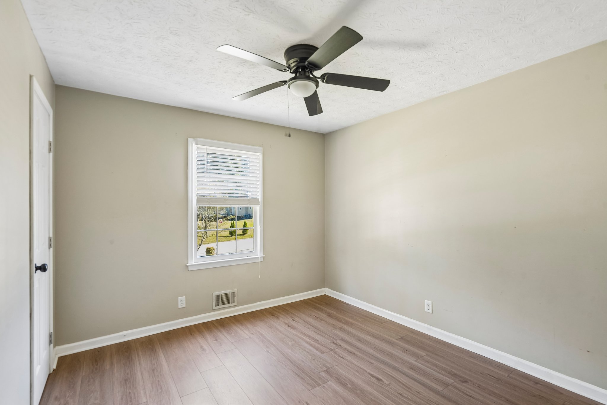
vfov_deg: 73.7
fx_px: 270
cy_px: 202
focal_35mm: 16
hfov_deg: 96.7
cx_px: 304
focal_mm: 16
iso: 400
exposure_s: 1/6
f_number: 8
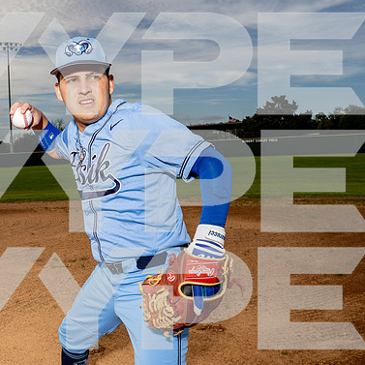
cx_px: 126
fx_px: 406
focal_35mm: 34
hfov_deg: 47.8
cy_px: 182
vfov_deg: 48.5
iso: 160
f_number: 11
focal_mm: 26
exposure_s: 1/250
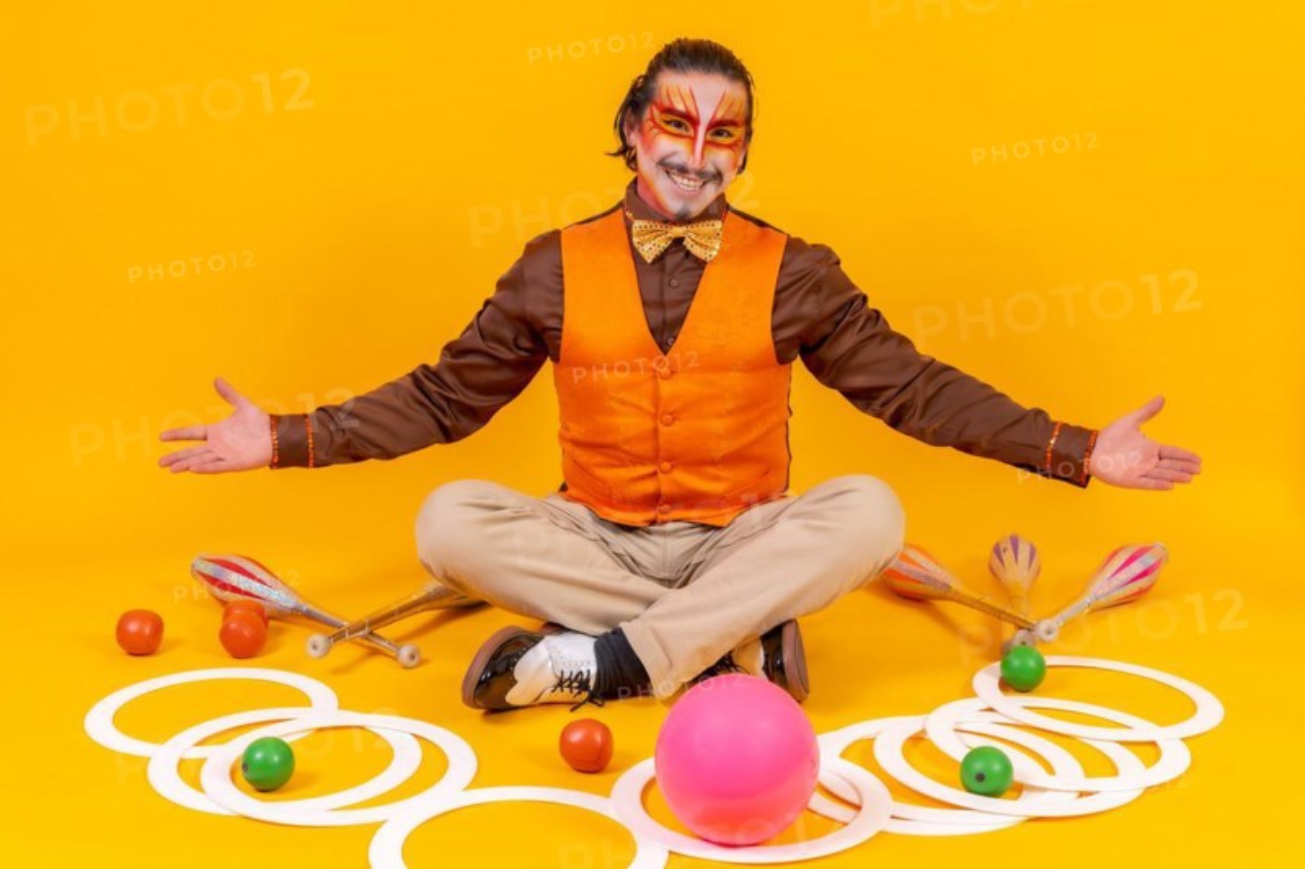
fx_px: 1740
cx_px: 652
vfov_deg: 28.1
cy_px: 434
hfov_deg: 41.1
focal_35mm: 48
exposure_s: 1/160
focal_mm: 48
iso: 160
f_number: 8
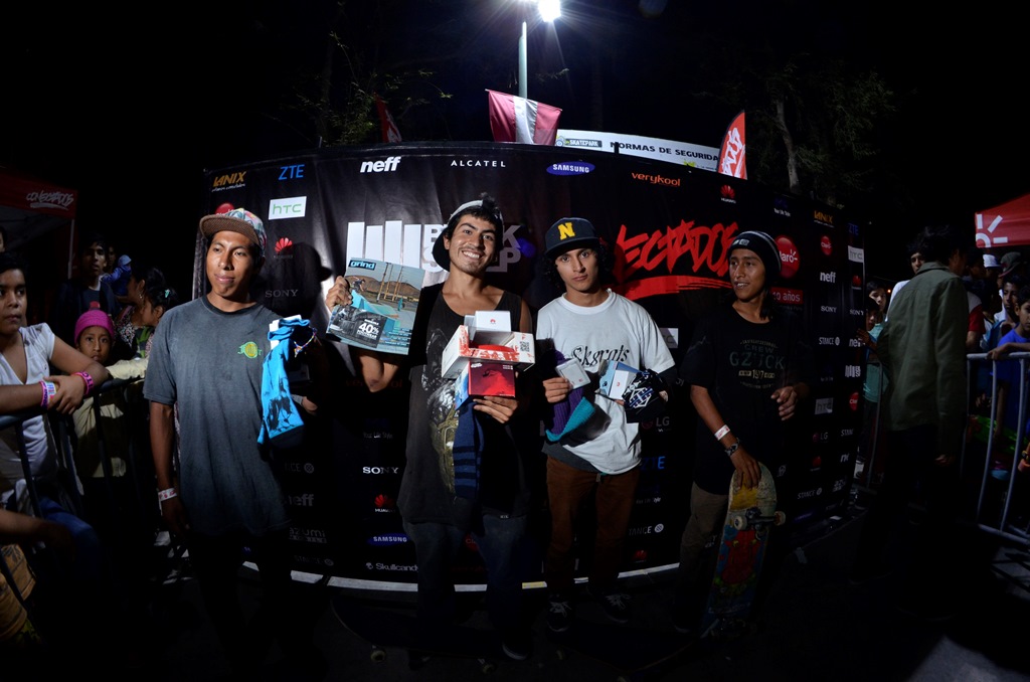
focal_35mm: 12
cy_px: 341
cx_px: 515
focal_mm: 8
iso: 800
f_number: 8
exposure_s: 1/30
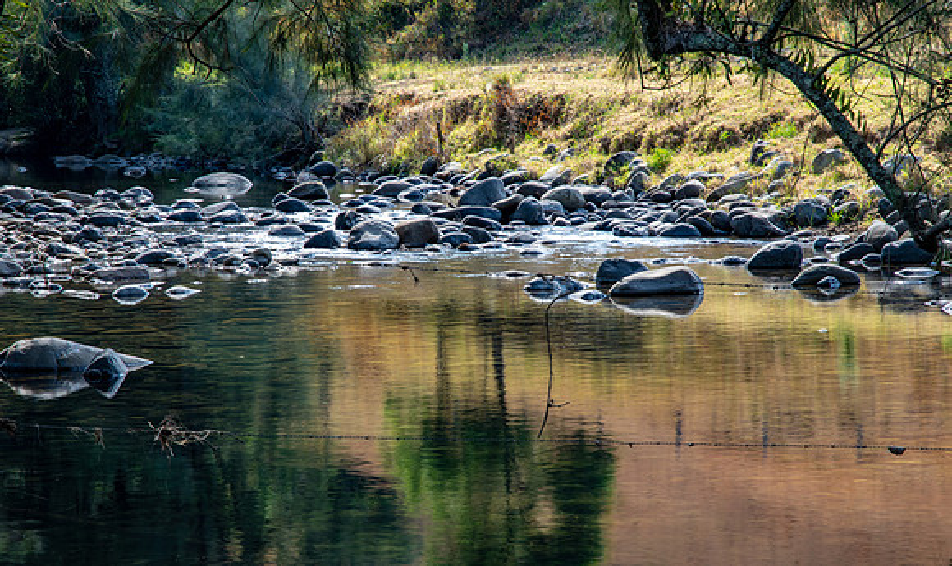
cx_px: 476
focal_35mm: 109
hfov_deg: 19.3
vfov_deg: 11.5
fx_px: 2801
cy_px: 313
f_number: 11
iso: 50
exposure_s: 1/8
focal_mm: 70
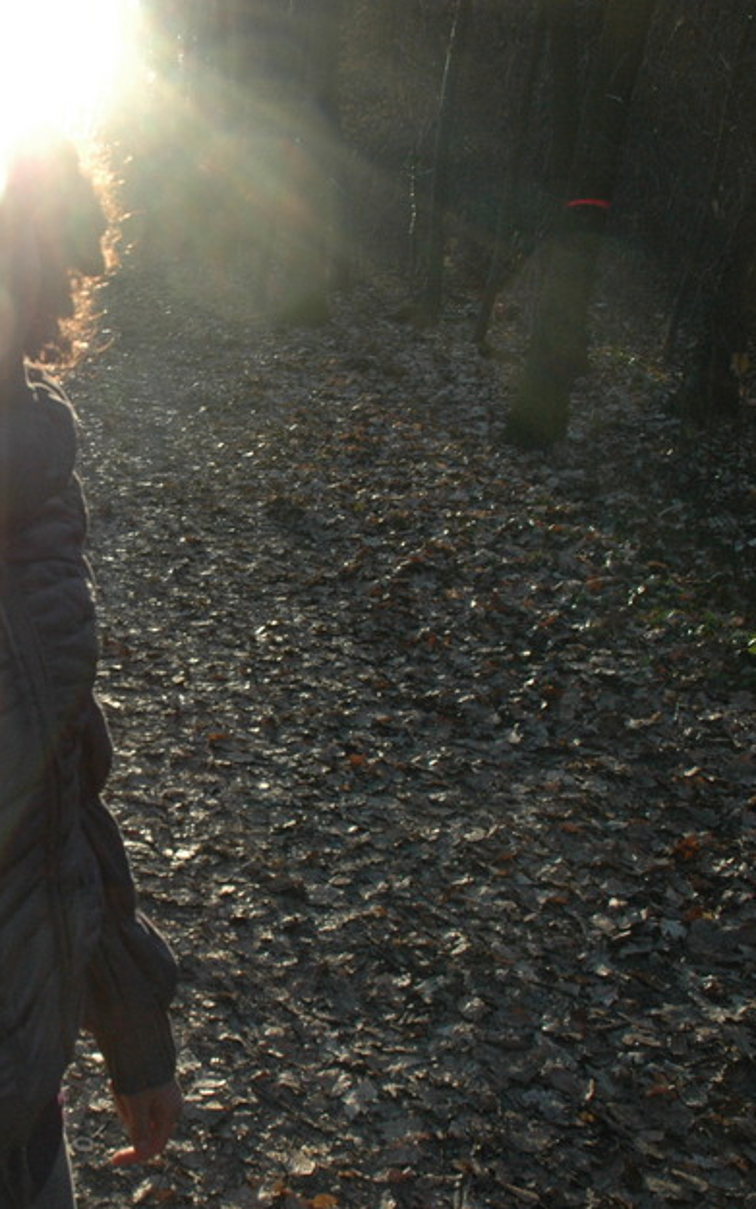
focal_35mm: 44
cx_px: -56
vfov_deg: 45.2
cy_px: 574
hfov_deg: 27.0
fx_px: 1449
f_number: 7.1
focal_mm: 18
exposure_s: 1/200
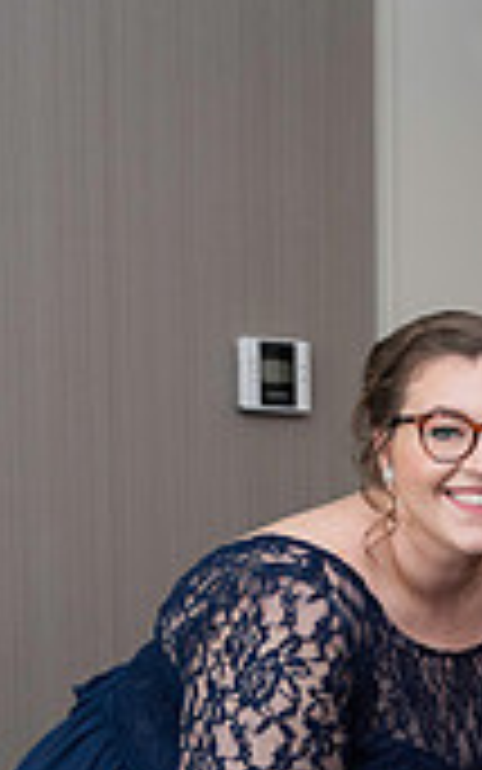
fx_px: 1743
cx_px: 865
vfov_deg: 24.3
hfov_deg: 14.0
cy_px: 664
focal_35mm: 83
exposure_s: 1/200
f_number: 4.5
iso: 640
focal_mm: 24
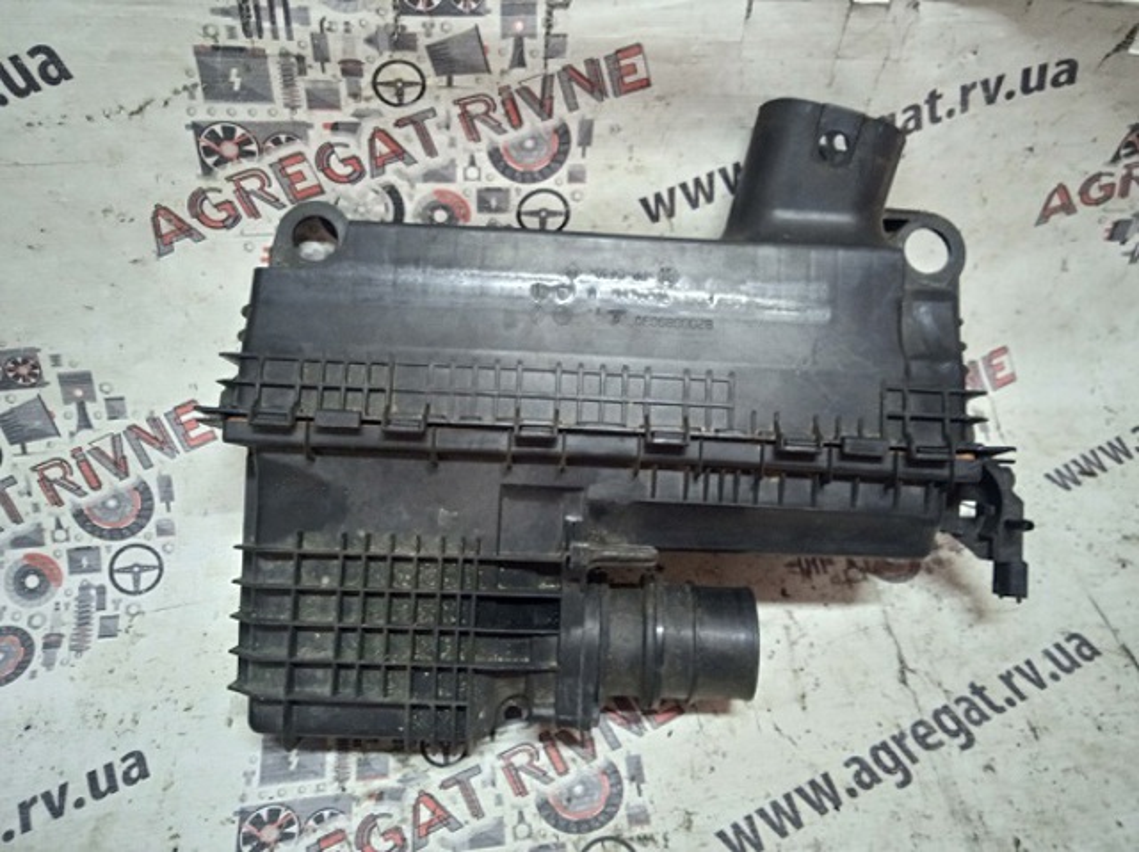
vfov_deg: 49.7
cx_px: 570
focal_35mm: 28
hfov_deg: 63.5
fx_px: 921
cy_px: 426
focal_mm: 3.43
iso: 738
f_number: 2.2
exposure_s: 1/25
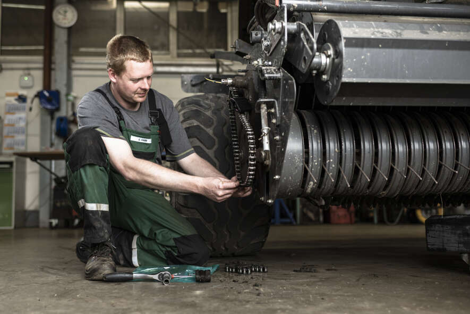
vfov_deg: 37.9
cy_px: 157
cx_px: 235
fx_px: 457
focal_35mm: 35
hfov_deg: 54.4
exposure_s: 1/125
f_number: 2.5
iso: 200
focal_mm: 35
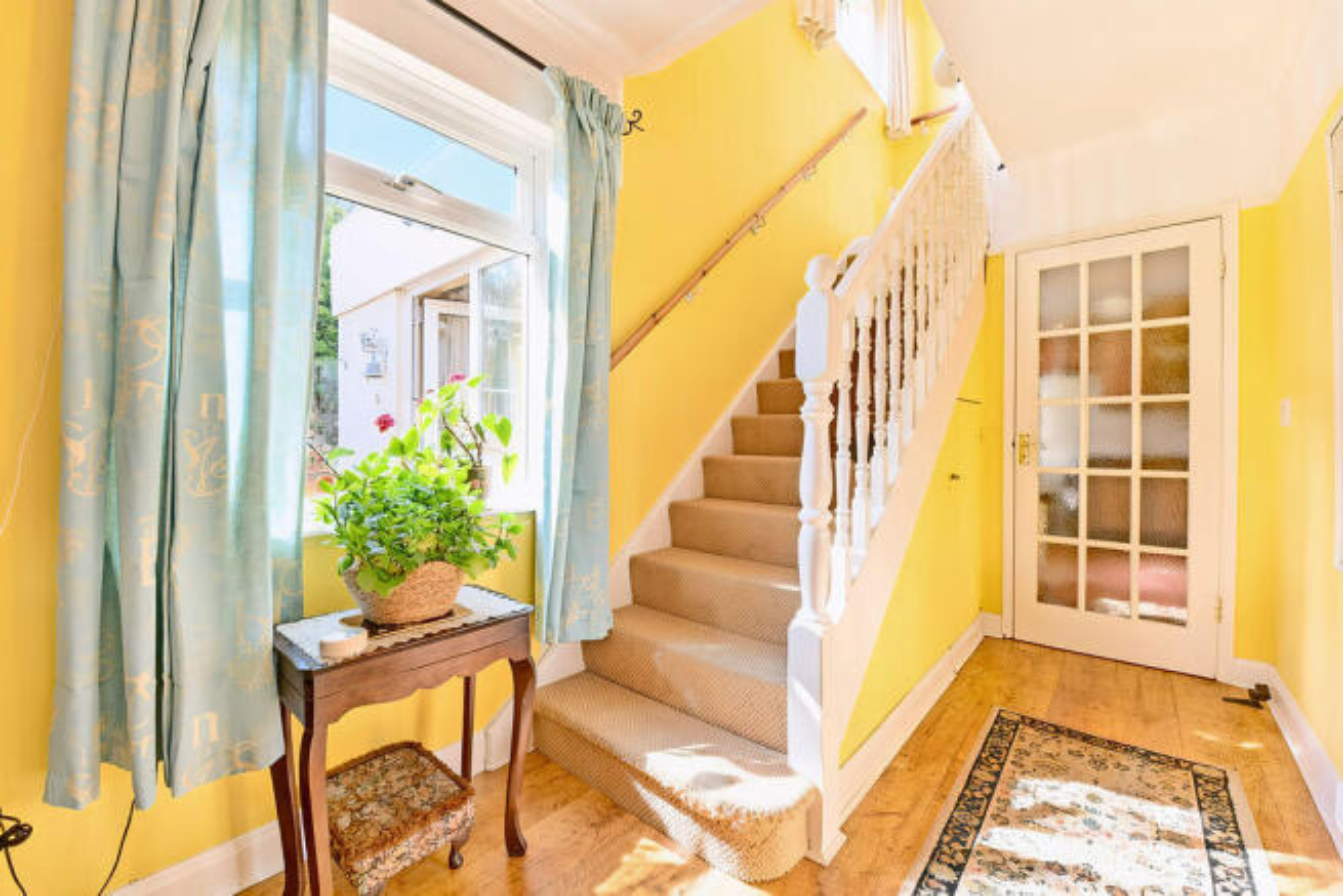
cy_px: 448
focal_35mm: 14
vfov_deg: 81.2
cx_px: 672
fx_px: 522
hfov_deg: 104.2
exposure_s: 1/15
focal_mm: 14
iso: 250
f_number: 10
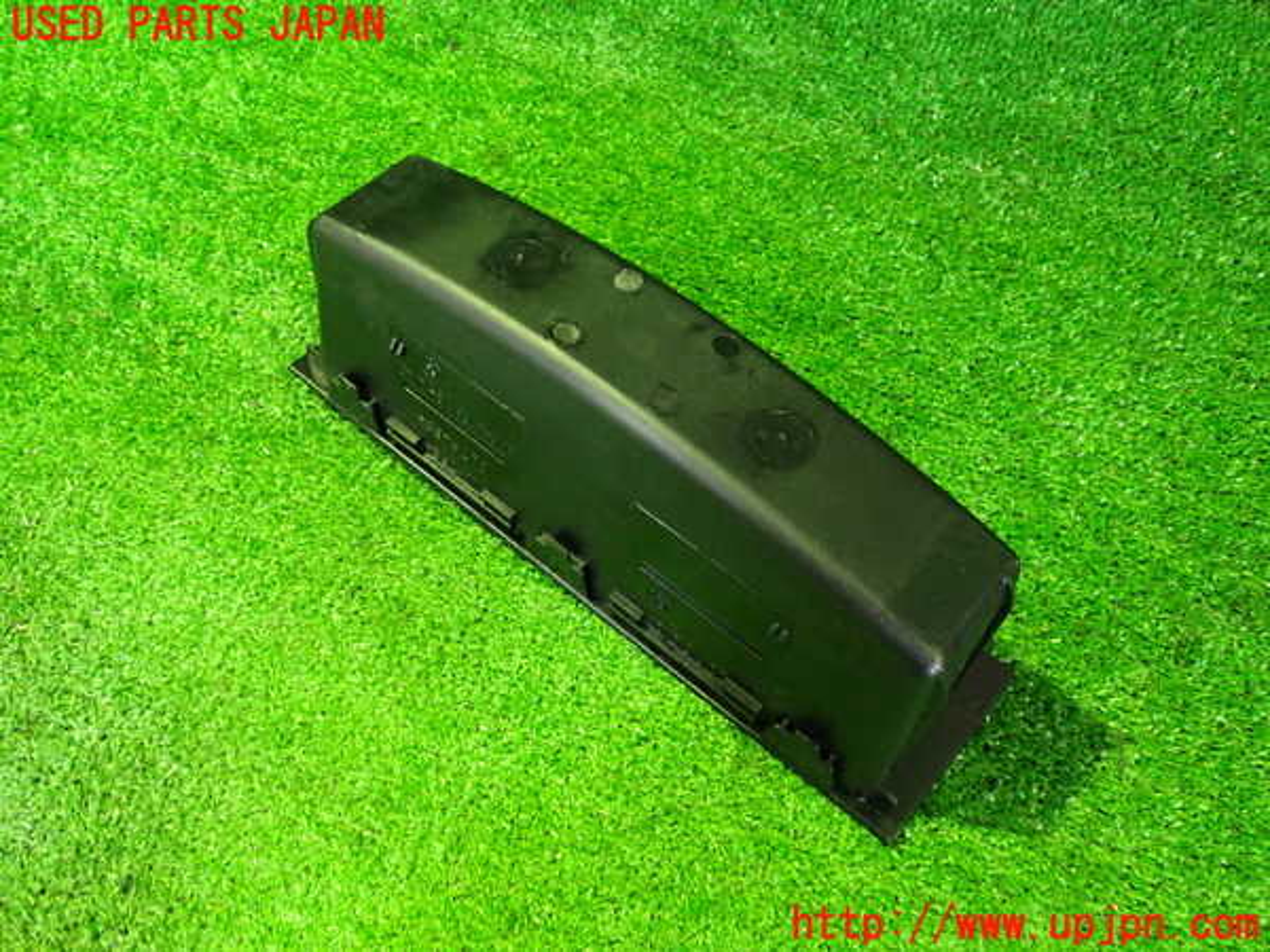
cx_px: 635
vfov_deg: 46.8
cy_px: 476
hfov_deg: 60.0
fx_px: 1101
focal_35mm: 30
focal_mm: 5.4
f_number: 2.3
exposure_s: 1/20
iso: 800
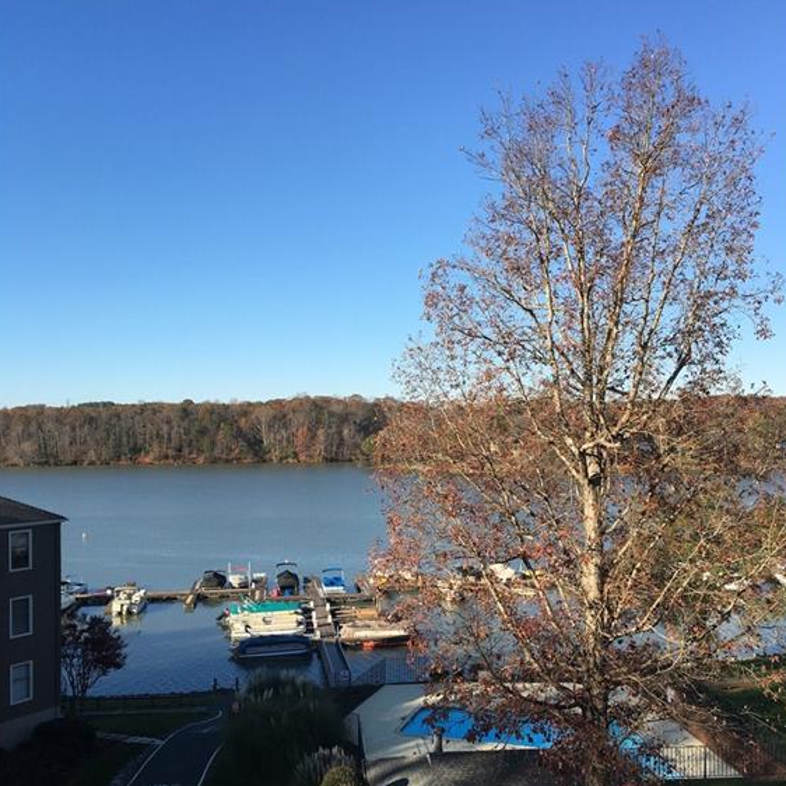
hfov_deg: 47.2
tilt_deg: +0.2
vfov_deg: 47.0
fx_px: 899
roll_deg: +0.3
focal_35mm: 35
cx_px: 396
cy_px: 459
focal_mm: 4.15
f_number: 2.2
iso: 25
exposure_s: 1/999
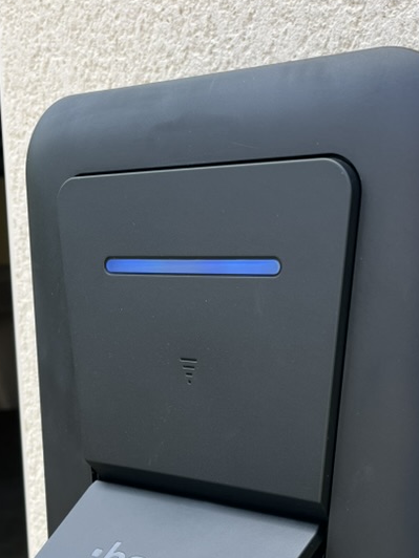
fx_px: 807
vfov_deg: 37.4
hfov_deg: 29.0
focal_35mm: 50
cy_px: 408
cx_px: 261
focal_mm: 5.1
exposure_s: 1/657
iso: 50
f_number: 1.6
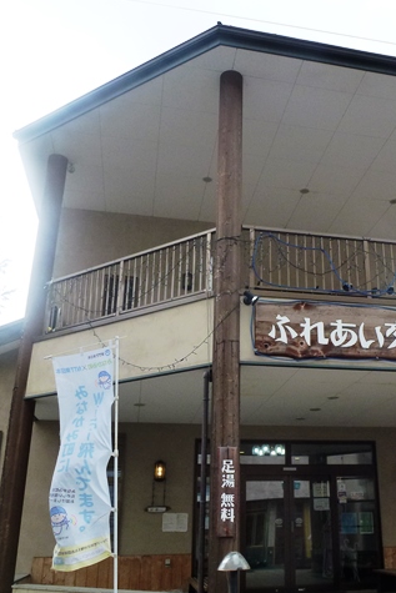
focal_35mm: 35
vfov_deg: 54.4
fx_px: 577
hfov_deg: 37.1
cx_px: 292
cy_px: 297
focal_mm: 4.3
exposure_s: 1/320
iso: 160
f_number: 4
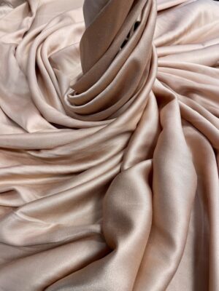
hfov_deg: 53.1
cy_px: 146
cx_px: 110
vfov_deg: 67.3
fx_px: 219
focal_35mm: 26
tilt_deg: -53.0
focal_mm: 4.2
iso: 100
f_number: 1.6
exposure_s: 1/100
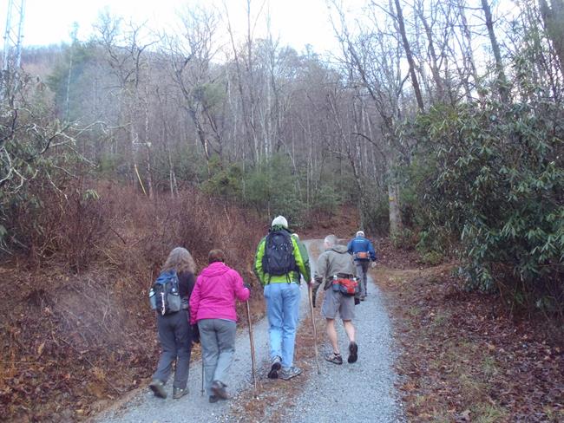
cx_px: 282
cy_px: 212
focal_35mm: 30
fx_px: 489
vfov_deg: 46.8
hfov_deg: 59.9
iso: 400
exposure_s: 1/40
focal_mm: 5.4
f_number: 4.1
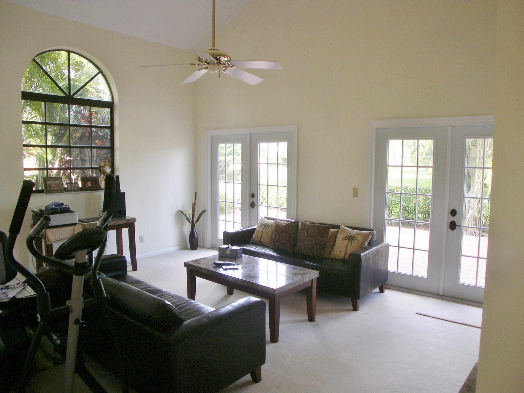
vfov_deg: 37.7
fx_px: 575
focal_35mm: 38
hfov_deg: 49.0
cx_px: 262
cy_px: 196
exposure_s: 1/72.5
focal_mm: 8
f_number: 2.8
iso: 100
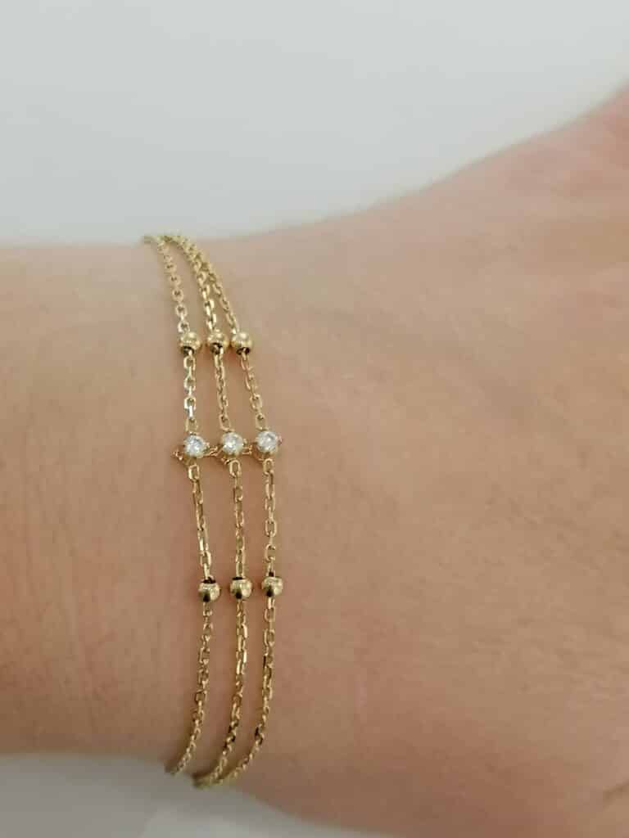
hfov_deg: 22.6
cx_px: 314
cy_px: 419
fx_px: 1575
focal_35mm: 65
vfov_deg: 29.8
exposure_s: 1/50
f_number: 1.8
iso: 125
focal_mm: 4.75
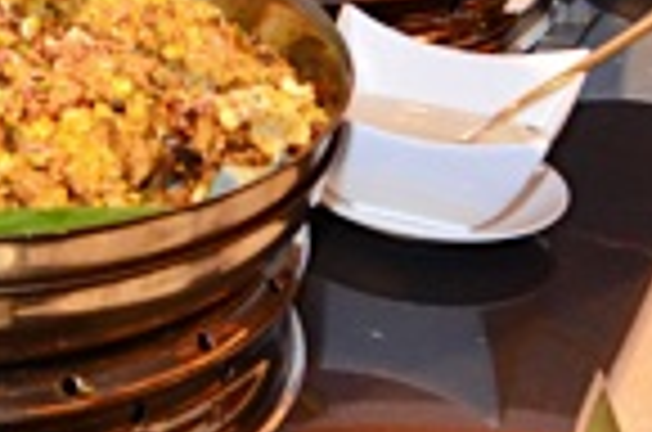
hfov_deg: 11.7
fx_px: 3090
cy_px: 317
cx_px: -225
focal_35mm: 171
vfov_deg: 8.0
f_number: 5.6
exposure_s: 1/40
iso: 400
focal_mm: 22
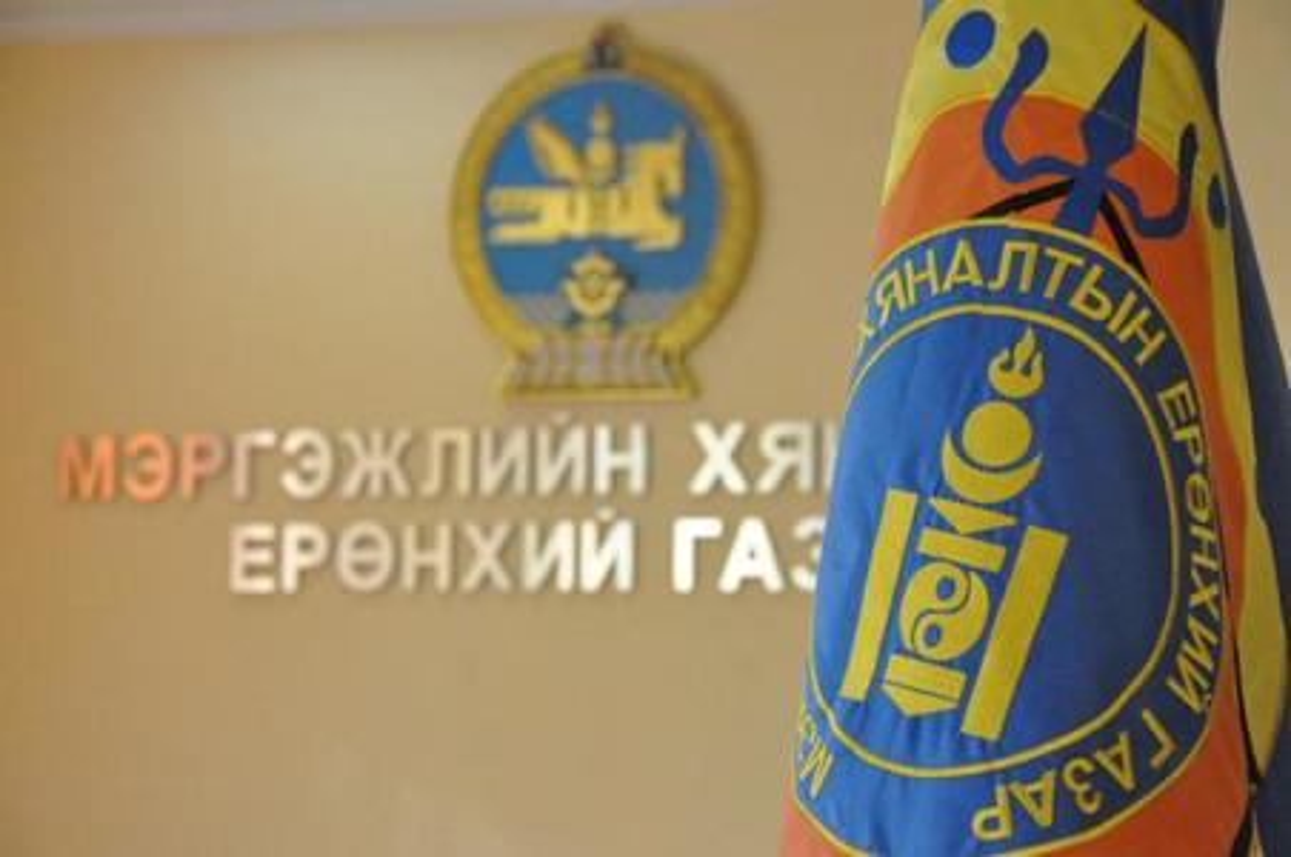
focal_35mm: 128
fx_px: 4566
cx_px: 646
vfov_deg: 10.7
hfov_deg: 16.1
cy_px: 428
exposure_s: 1/500
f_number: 11
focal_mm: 85
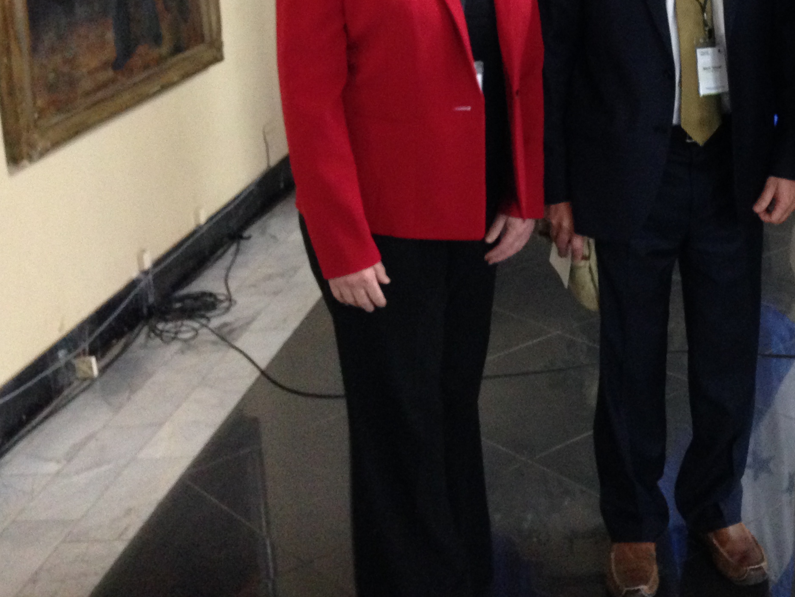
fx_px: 1332
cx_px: 676
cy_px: 76
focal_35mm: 58
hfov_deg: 32.0
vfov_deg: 24.6
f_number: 2.4
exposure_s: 1/20
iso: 320
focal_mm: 4.12
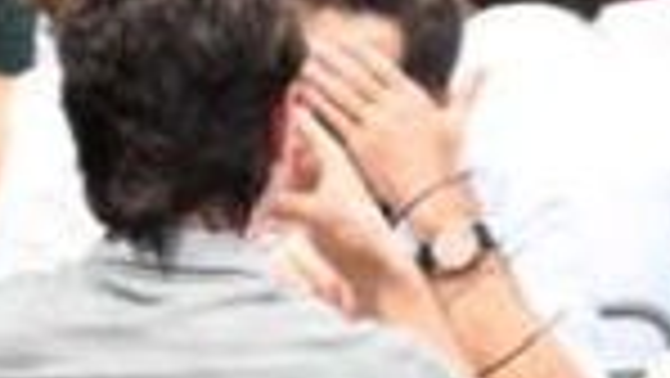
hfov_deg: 4.2
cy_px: -277
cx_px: 1277
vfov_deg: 2.4
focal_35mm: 503
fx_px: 8941
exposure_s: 1/500
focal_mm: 70
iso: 400
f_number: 5
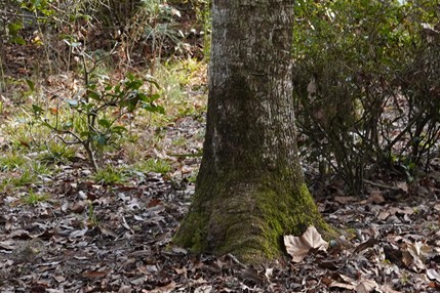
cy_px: -202
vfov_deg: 8.2
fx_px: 1992
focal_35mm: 163
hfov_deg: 12.6
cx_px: 253
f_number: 6.3
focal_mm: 35
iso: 400
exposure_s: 1/100
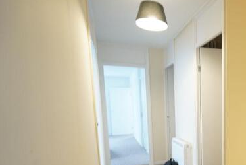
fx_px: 191
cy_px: 129
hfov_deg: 57.7
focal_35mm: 28
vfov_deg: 44.5
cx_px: 214
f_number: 4
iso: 400
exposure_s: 1/8
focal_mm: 16
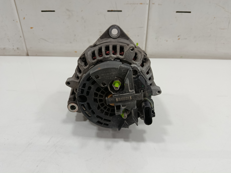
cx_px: 116
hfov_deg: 71.6
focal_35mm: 24
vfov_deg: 56.8
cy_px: 86
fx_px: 160
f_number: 1.7
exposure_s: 1/100
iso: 1063
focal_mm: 5.24
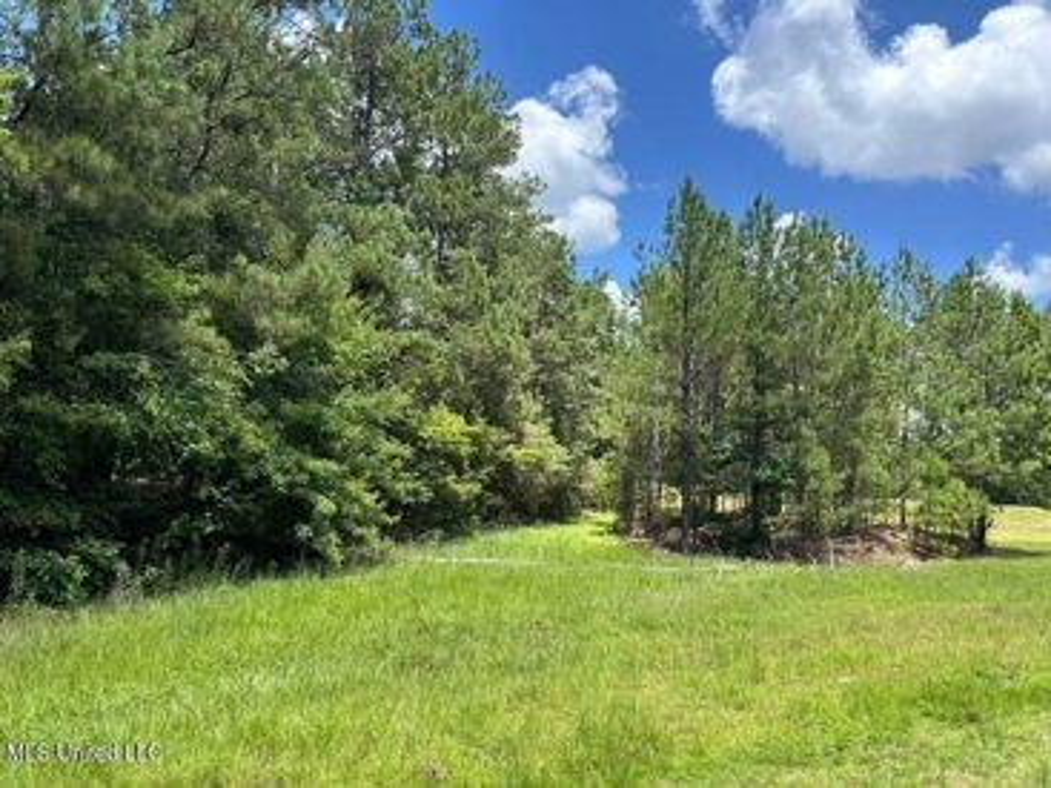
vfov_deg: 53.0
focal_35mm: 26
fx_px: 789
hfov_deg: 67.3
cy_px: 394
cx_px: 526
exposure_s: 1/1488
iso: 50
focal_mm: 5.7
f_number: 1.5
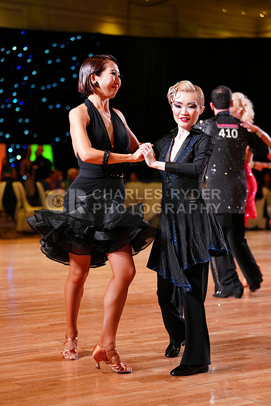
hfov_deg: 17.5
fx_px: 880
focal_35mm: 78
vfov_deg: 26.0
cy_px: 203
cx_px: 136
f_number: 2.8
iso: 2000
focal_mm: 78
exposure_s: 1/400
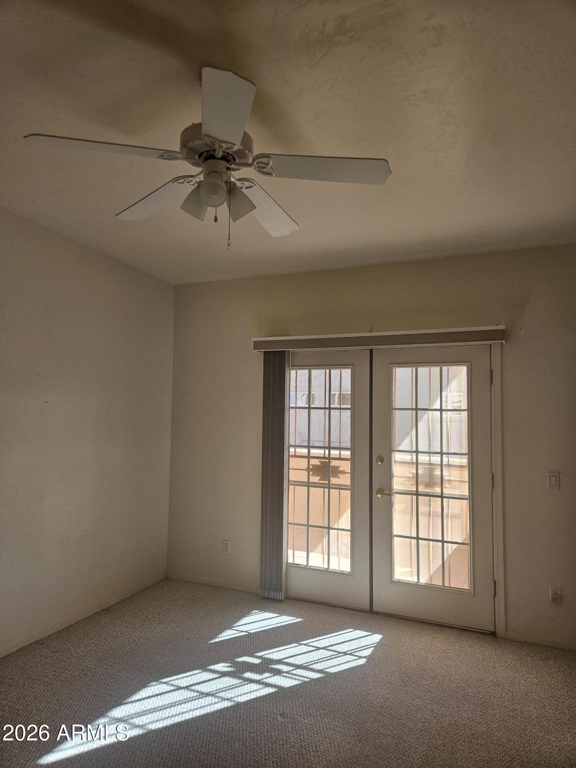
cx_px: 288
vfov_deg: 73.9
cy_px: 384
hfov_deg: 58.9
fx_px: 510
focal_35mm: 23
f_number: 1.8
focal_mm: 5.4
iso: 80
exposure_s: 1/120
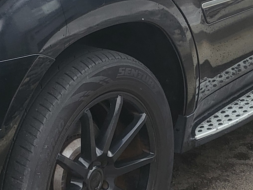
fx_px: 745
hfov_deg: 18.6
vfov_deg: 14.3
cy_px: 2
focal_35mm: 102
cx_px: -15
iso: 50
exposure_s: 1/857
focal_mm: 4.25
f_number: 1.8
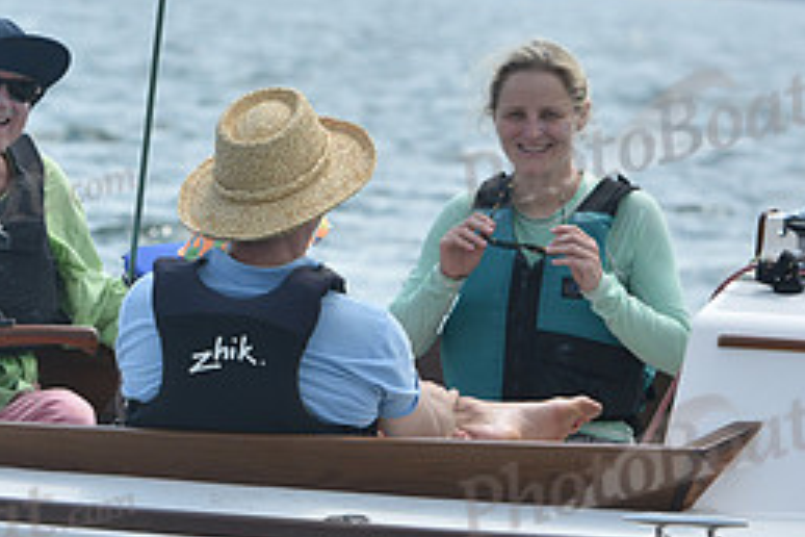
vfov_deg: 3.6
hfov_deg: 5.4
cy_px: 342
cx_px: 300
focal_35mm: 382
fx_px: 8541
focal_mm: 170
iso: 250
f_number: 7.1
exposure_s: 1/1000
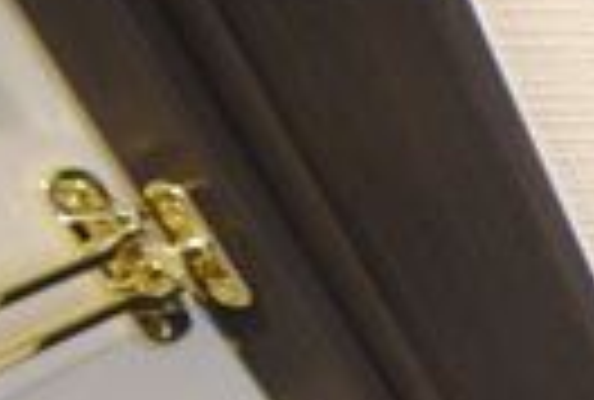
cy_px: 607
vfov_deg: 20.2
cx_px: 1408
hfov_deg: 15.4
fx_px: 960
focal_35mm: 58
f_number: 4.5
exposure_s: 1/13
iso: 800
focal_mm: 8
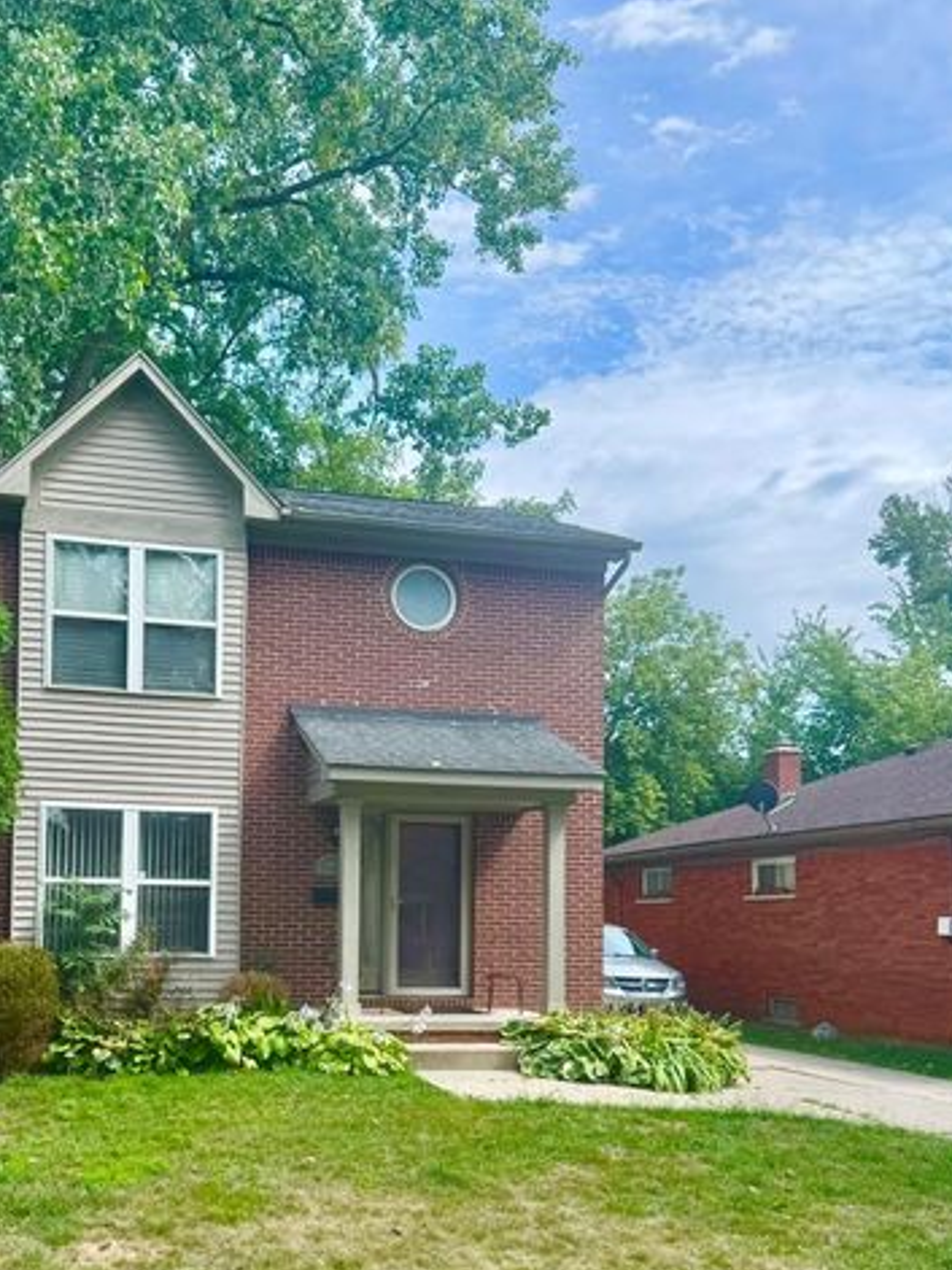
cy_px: 853
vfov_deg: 52.9
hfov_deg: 41.3
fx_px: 1247
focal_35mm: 34
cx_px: 326
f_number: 1.78
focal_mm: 6.76
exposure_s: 1/2252
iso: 80
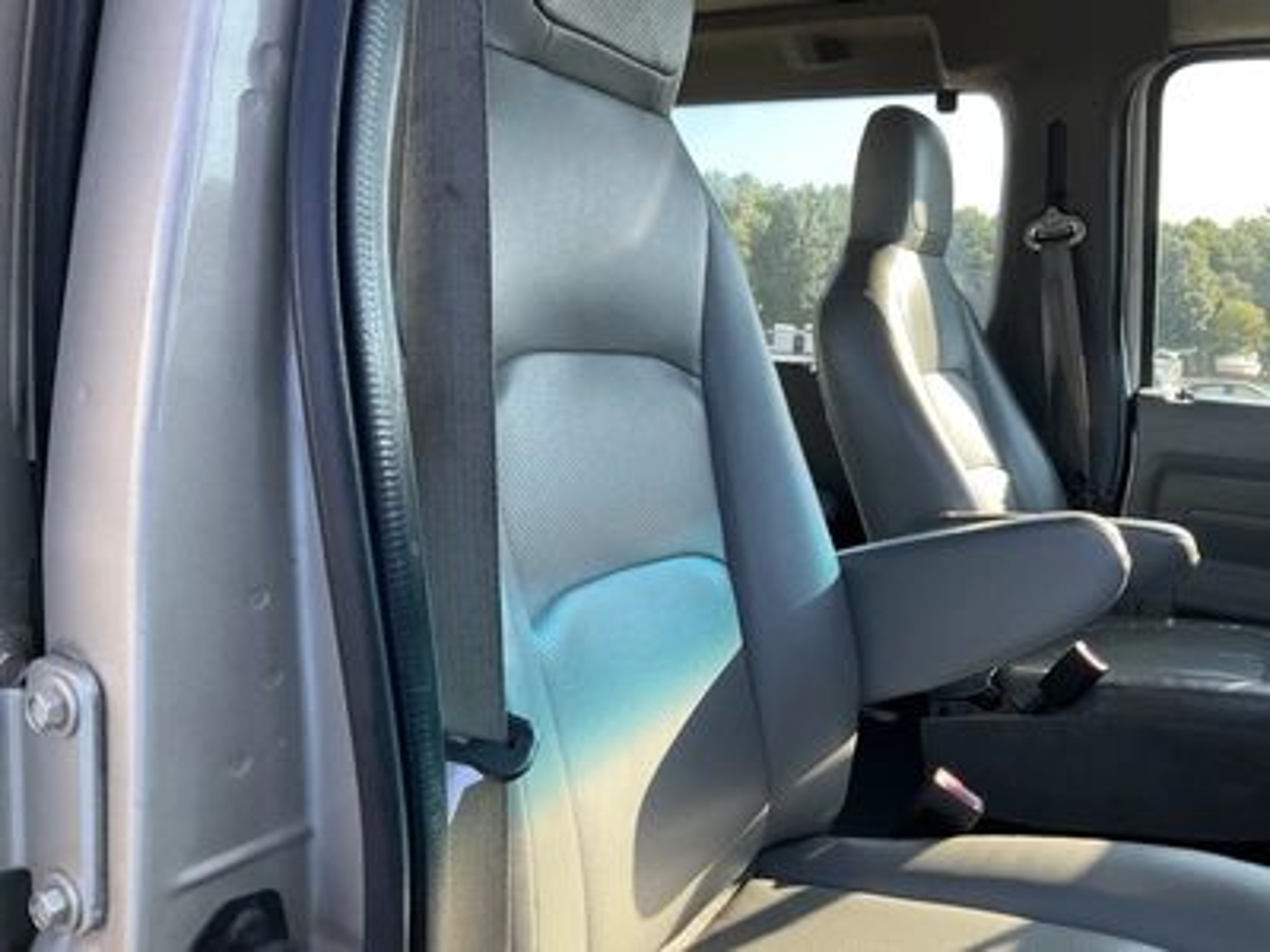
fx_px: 1064
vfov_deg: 48.2
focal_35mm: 29
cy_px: 476
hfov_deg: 61.7
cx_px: 635
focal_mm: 3
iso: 16
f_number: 1.8
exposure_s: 1/131
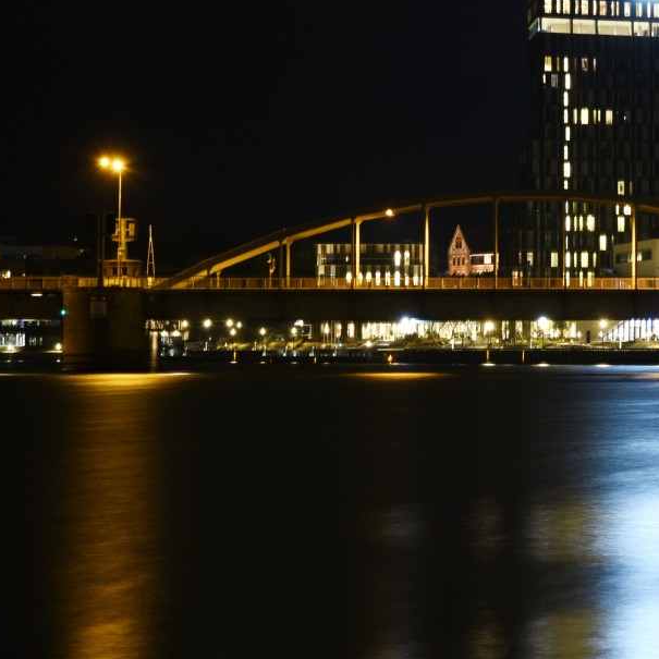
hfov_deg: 9.8
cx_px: 573
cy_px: 259
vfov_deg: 9.9
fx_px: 3812
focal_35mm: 177
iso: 100
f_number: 13
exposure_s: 30
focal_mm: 105
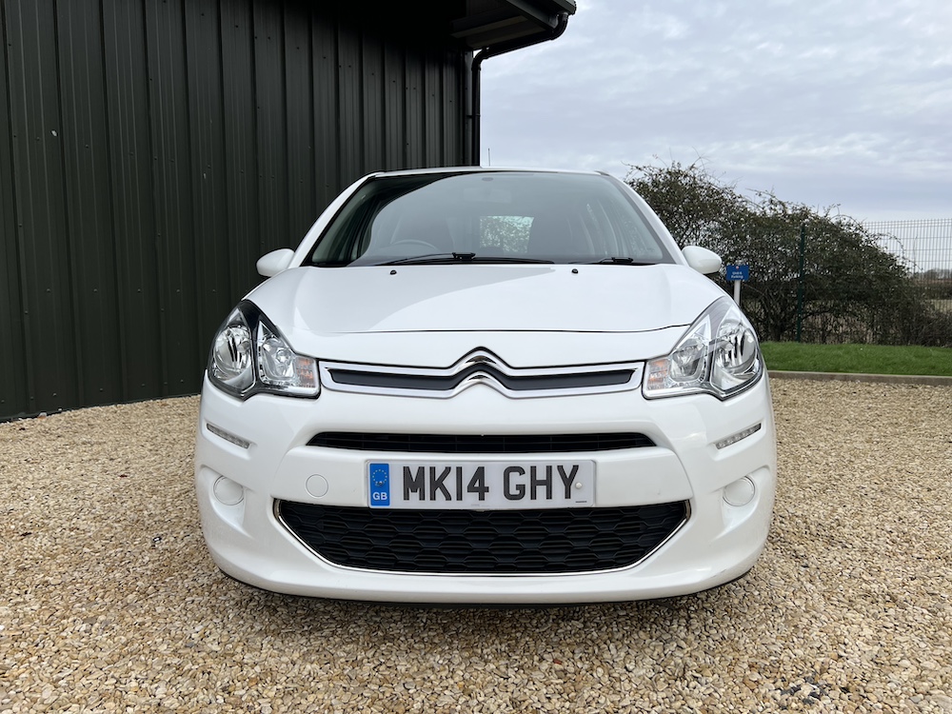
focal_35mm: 26
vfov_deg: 53.1
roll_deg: +0.5
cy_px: 357
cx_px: 476
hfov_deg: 67.3
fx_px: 715
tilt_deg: -6.5
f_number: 1.5
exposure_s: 1/1511
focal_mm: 5.7
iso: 50
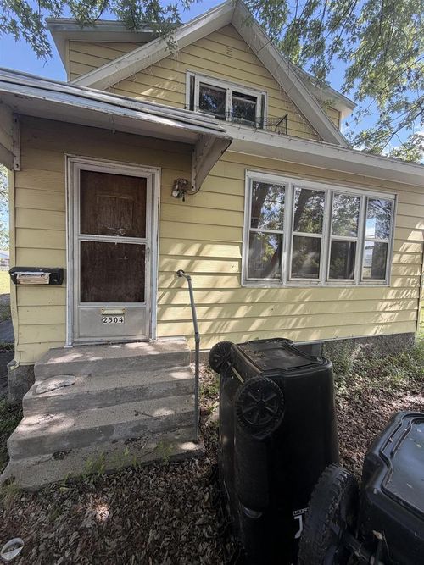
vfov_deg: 102.1
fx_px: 229
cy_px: 282
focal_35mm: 14
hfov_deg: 85.7
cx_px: 212
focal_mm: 2.22
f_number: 2.2
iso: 40
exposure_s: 1/140
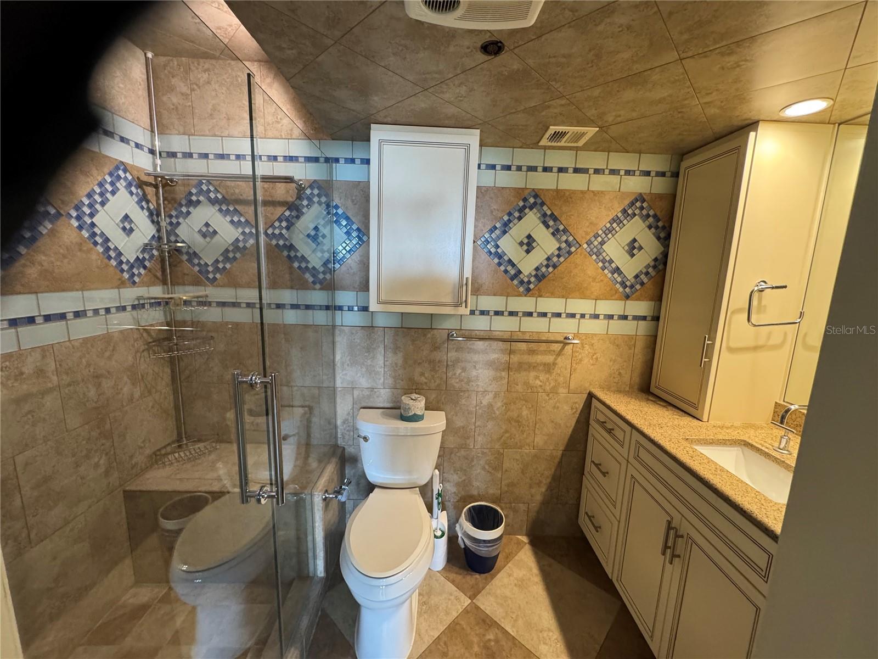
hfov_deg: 102.1
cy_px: 330
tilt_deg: -10.0
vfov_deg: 85.7
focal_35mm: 14
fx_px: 355
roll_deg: -0.7
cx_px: 439
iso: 320
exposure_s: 1/60
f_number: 2.2
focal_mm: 2.22
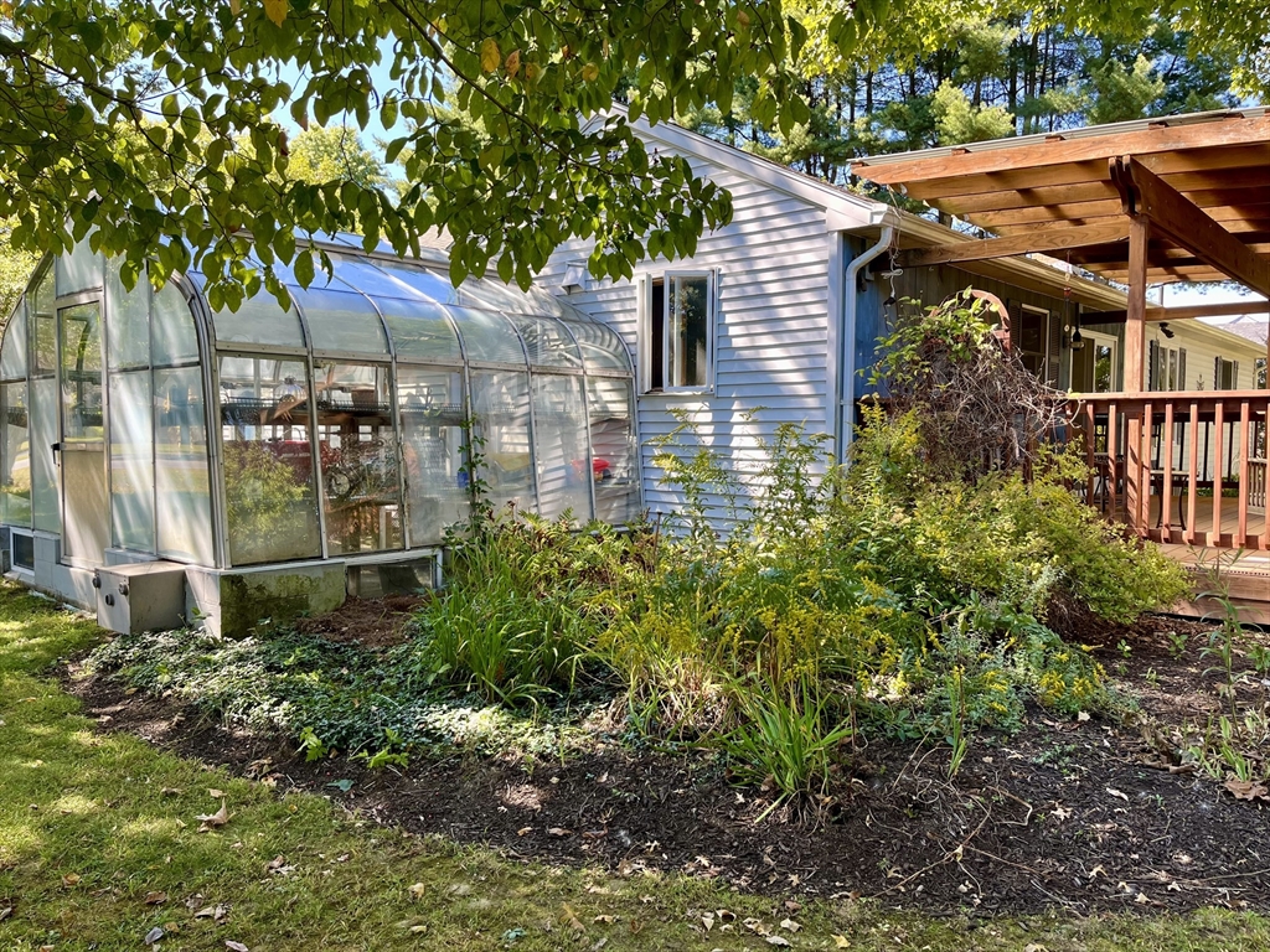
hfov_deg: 67.3
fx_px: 954
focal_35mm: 26
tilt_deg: -2.6
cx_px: 635
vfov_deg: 53.1
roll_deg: +0.2
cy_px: 476
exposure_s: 1/249
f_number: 1.6
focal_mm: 5.1
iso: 40
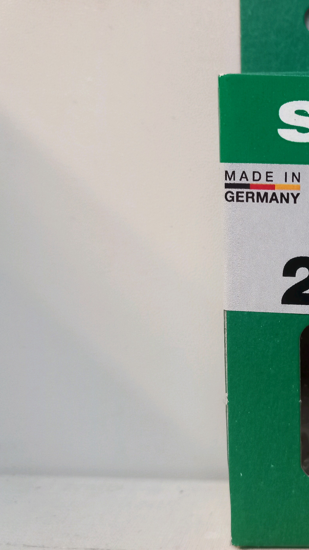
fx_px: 626
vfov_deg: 47.3
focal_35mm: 43
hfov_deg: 26.2
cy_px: 260
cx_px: 315
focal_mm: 4
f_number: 1.8
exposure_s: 1/20
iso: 500
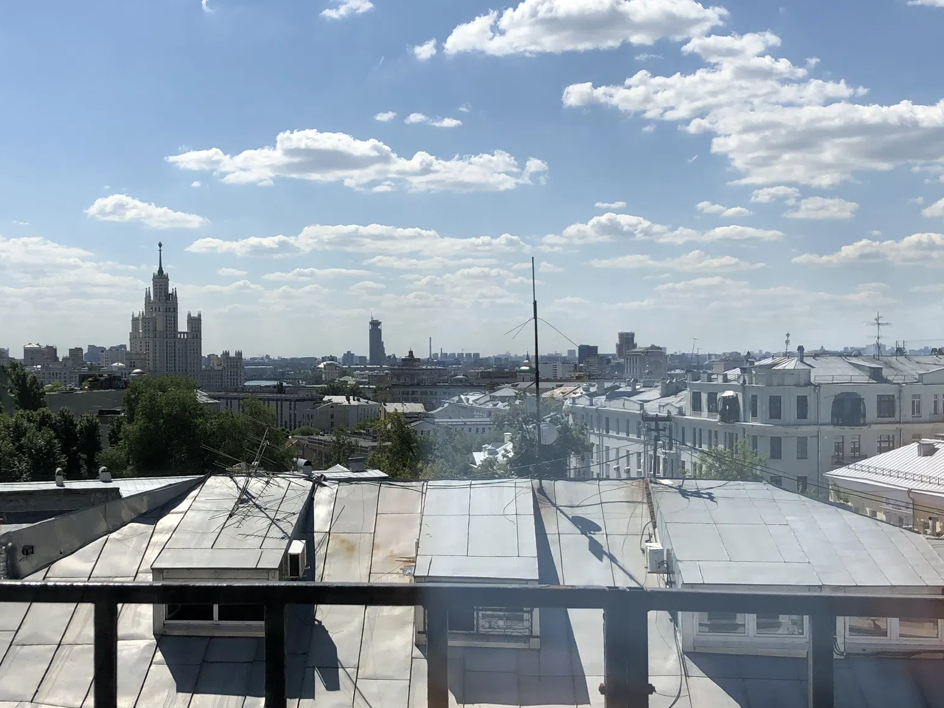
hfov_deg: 42.7
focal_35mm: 44
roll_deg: -0.7
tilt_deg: +0.2
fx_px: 1200
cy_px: 385
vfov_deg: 32.9
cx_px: 373
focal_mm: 4
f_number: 1.8
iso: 25
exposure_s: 1/3690
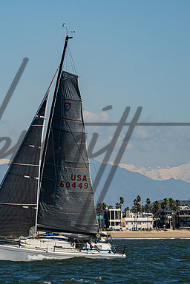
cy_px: 151
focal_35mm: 367
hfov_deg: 3.7
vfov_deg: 5.6
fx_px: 2905
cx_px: 26
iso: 400
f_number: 5.6
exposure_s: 1/6400
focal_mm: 185
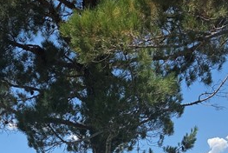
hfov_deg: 21.8
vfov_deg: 13.4
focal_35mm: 93
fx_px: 590
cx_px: 81
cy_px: 267
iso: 80
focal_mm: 5.4
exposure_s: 1/6034
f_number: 1.8
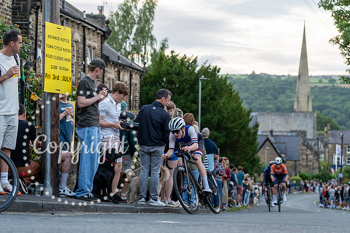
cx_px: 175
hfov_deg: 25.7
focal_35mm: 79
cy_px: 116
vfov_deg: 17.3
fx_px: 768
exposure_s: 1/800
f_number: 3.5
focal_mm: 79
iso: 1600
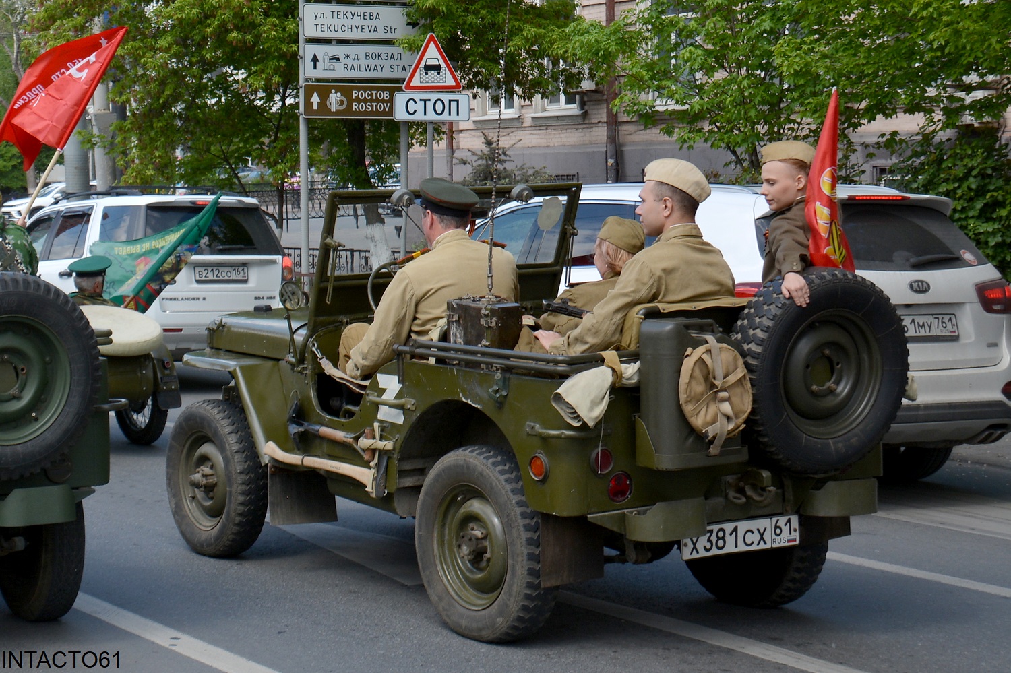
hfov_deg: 49.6
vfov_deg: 34.2
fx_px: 1095
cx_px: 506
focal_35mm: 39
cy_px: 336
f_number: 8
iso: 180
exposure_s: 1/250
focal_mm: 26
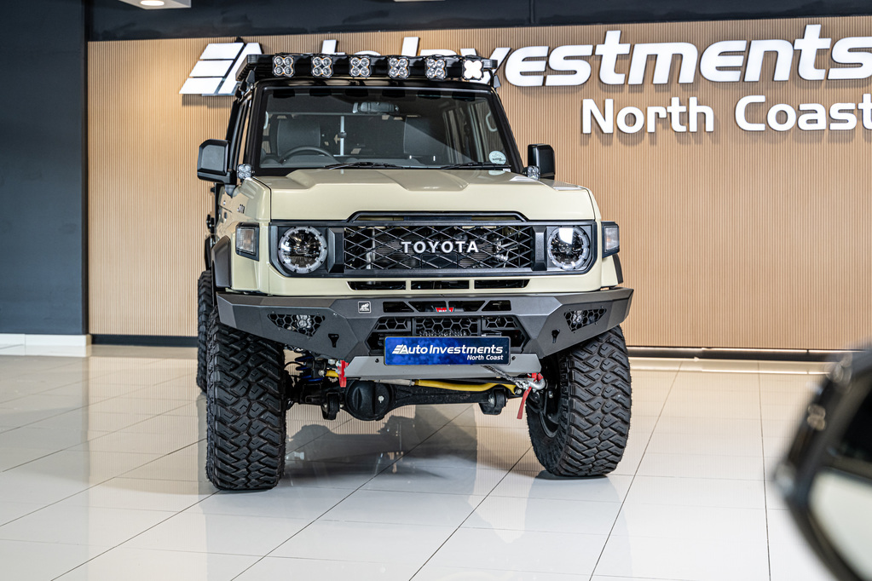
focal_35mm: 53
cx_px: 436
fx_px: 1284
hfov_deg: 37.5
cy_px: 290
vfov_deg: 25.5
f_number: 4
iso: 640
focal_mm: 53
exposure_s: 1/125
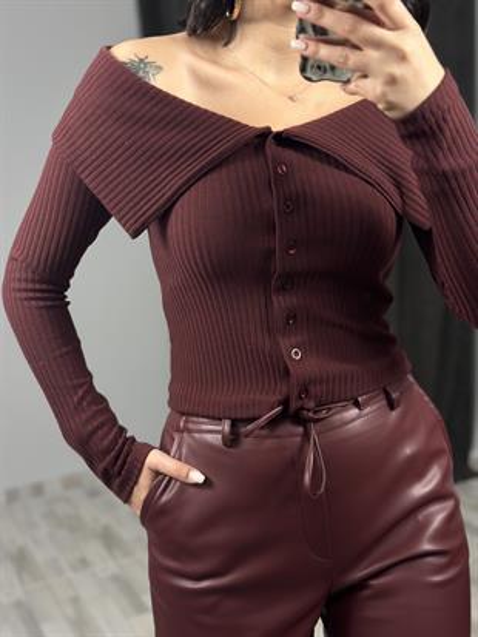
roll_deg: +8.3
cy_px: 318
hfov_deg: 30.3
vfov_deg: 39.6
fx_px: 883
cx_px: 239
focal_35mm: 48
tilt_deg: -34.6
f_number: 1.78
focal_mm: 6.86
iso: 200
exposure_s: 1/100
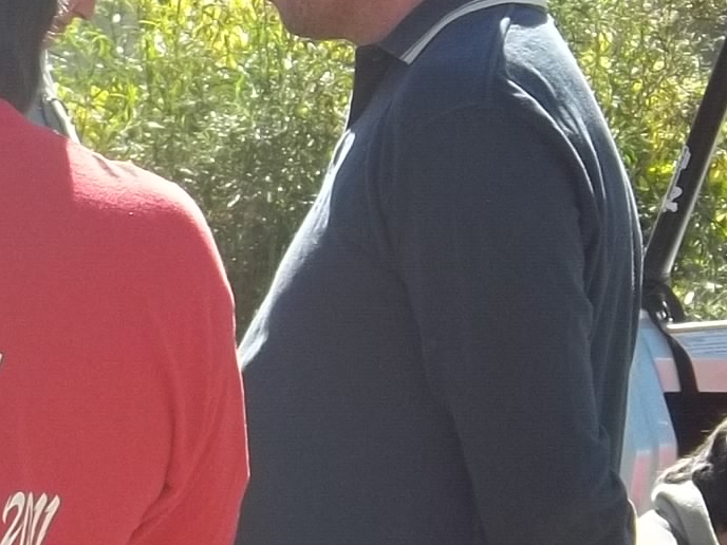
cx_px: -356
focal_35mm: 360
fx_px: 7561
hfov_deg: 5.5
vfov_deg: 4.1
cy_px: 405
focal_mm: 15.4
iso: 64
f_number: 4.5
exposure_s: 1/200
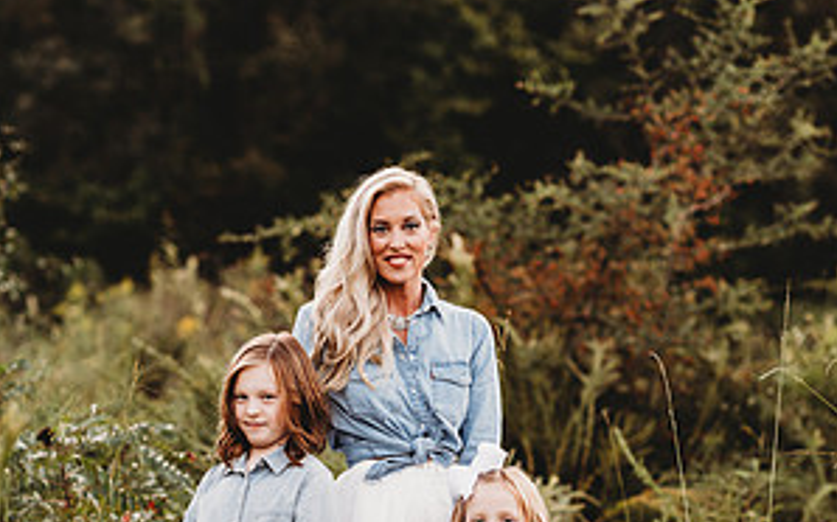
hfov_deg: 16.0
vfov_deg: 9.9
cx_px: 418
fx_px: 2987
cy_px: 542
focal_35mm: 131
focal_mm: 85
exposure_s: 1/200
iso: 125
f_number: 2.2
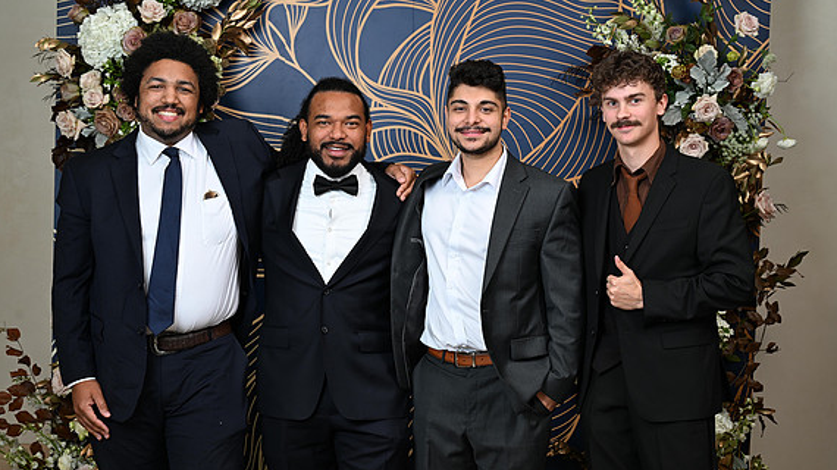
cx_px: 420
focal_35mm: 64
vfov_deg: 18.8
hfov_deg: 32.8
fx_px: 1420
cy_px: 265
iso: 125
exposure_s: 1/125
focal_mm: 60
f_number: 6.3
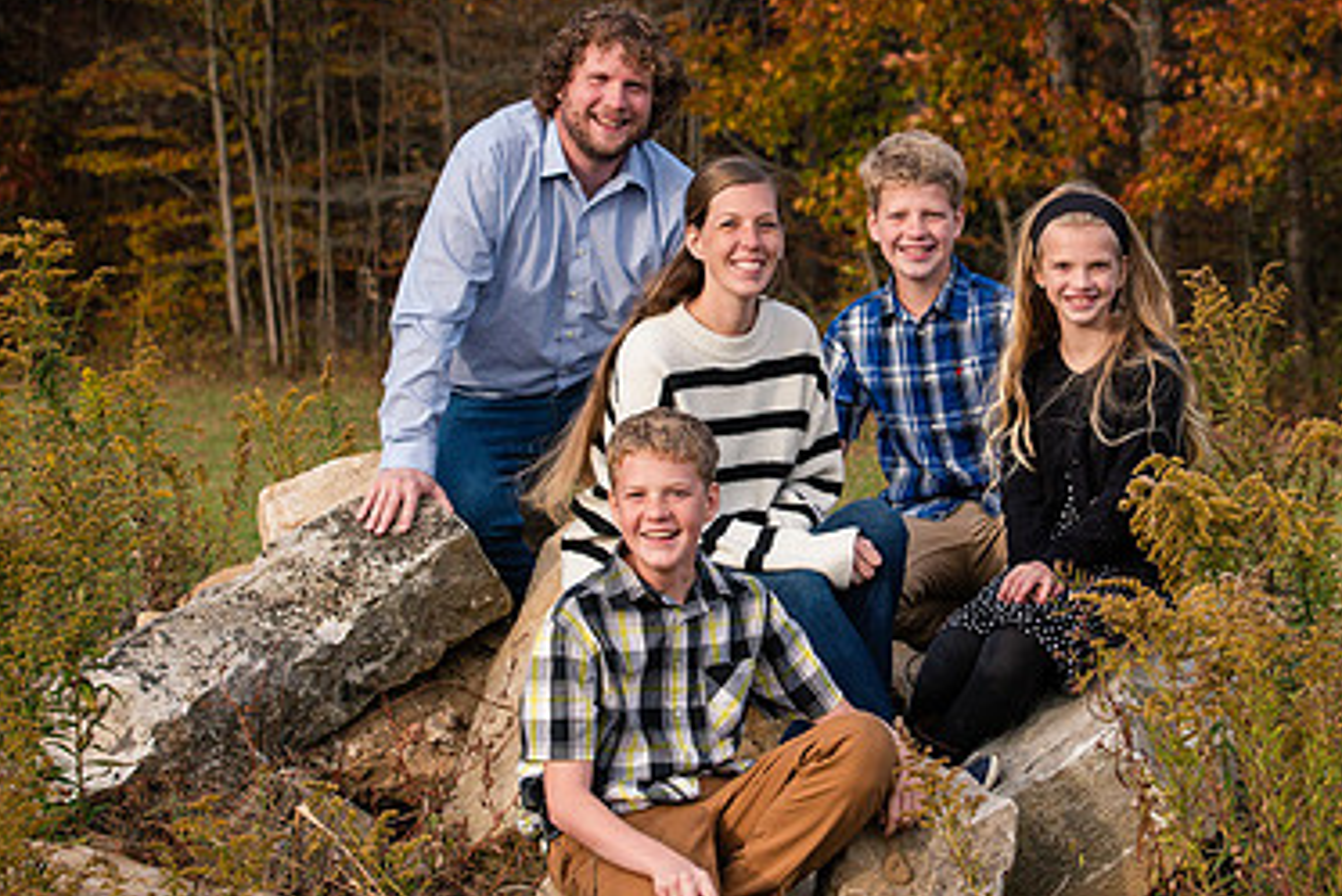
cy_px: 289
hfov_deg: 16.0
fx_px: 4773
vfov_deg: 10.7
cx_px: 838
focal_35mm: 128
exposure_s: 1/1600
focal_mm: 70
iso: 1800
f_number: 6.3
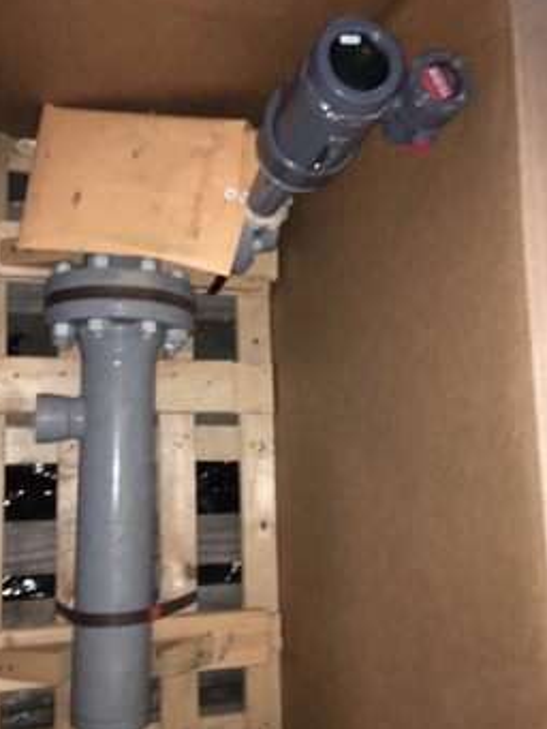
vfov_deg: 53.9
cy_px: 381
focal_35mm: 34
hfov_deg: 41.7
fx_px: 716
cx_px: 237
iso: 160
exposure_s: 1/16
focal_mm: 4.15
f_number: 2.2
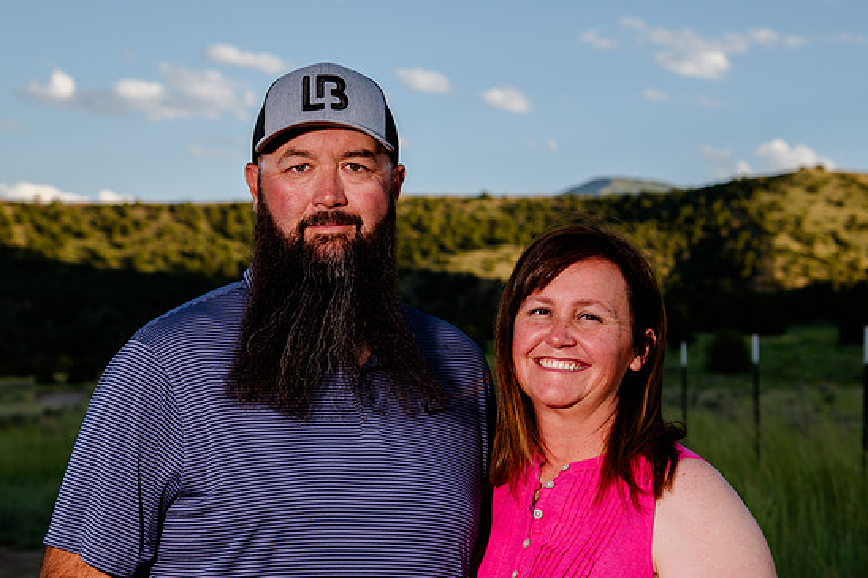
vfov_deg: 12.7
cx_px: 452
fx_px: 2603
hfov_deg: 18.9
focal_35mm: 108
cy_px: 367
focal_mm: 70
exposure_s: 1/320
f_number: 6.3
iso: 160
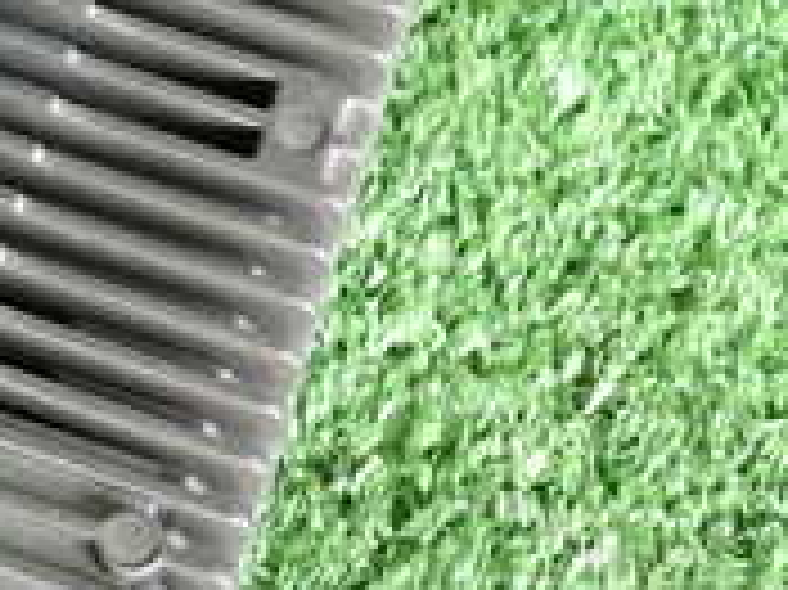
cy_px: 171
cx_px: -140
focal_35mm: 103
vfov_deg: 14.3
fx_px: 2343
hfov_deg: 18.2
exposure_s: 1/50
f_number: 2.3
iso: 200
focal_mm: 5.4
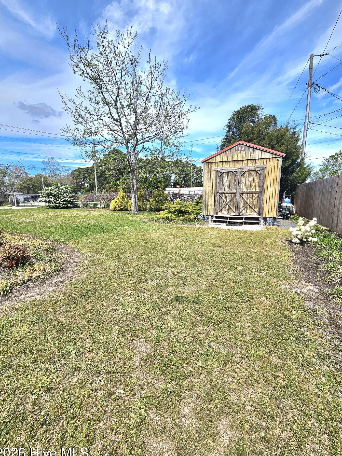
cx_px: 168
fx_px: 184
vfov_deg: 102.1
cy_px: 230
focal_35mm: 14
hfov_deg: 85.7
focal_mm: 2.2
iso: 50
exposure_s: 1/5000
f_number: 2.2
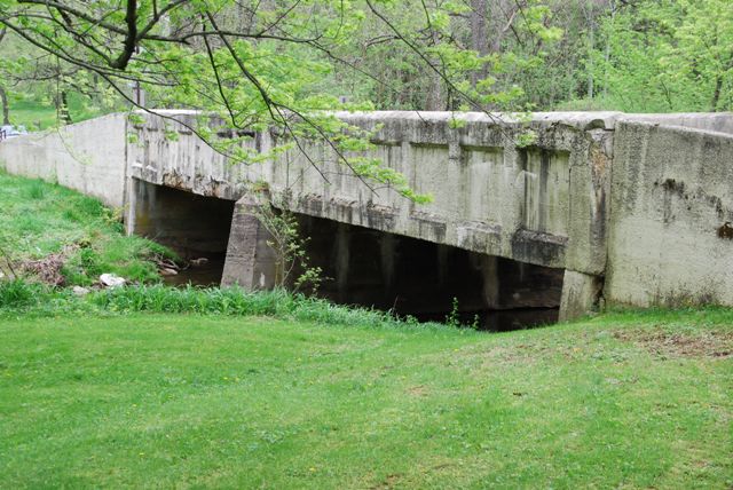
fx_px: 1406
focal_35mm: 69
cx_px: 366
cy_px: 245
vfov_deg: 19.8
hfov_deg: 29.2
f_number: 10
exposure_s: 1/250
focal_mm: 46
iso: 800
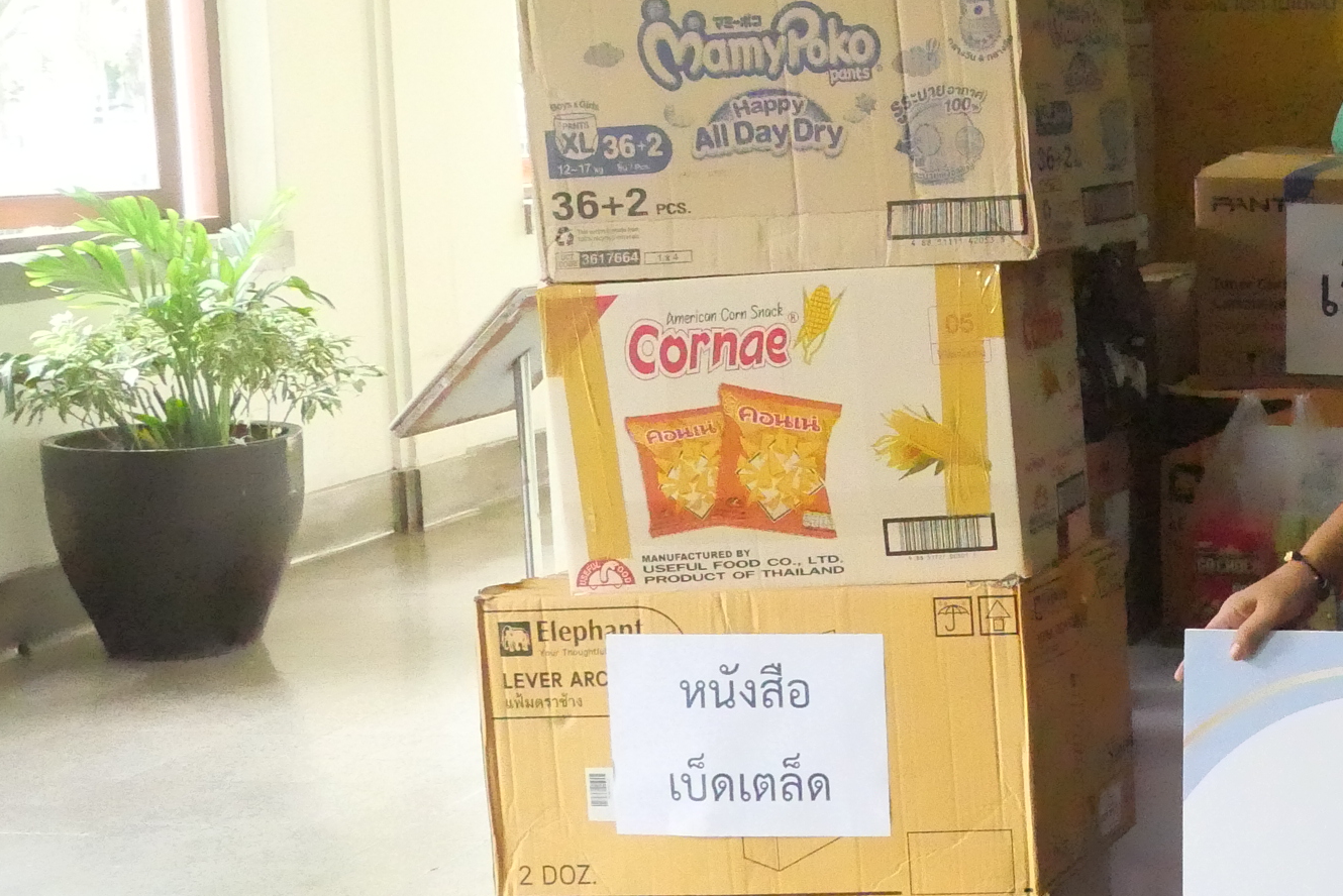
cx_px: 1715
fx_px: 2500
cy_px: 369
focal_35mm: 67
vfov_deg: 20.3
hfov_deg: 26.0
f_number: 6.3
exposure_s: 1/400
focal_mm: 12
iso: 10000
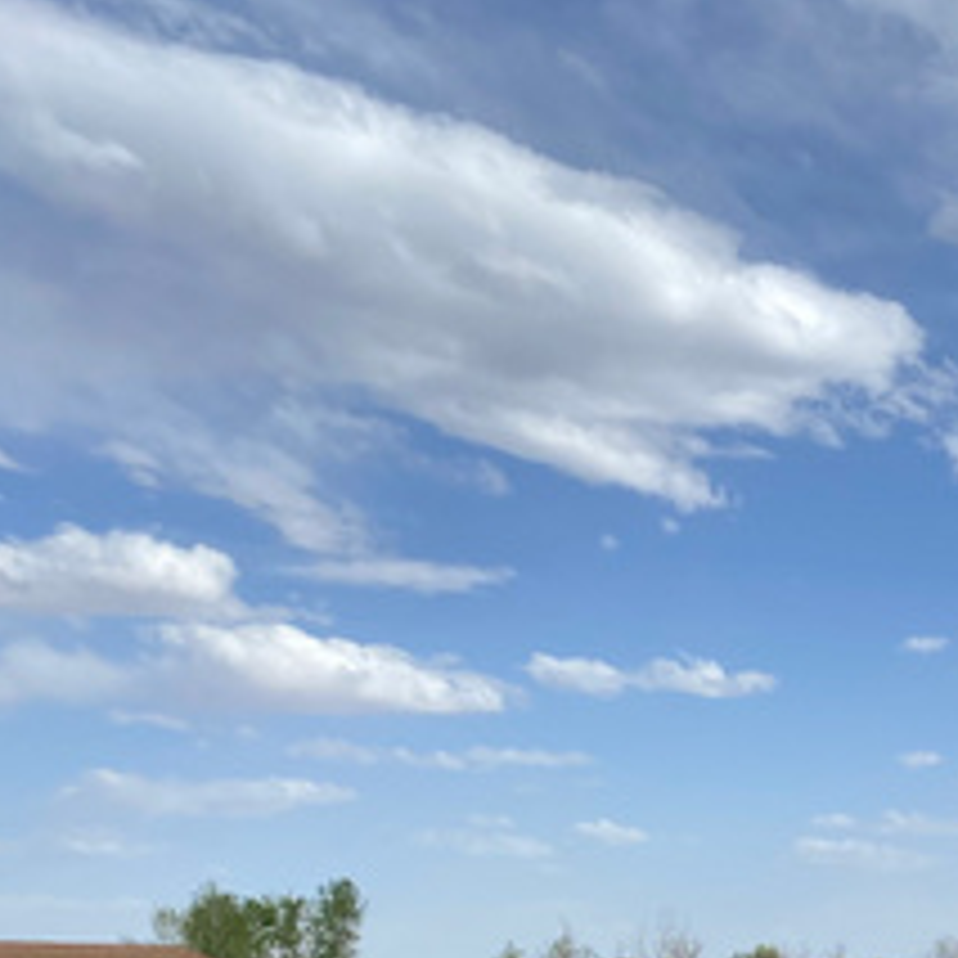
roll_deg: +0.4
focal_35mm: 69
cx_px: 1349
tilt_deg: -3.3
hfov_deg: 21.7
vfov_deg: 23.4
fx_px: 2160
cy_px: 1075
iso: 32
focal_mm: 4.25
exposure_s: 1/2890
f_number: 1.8
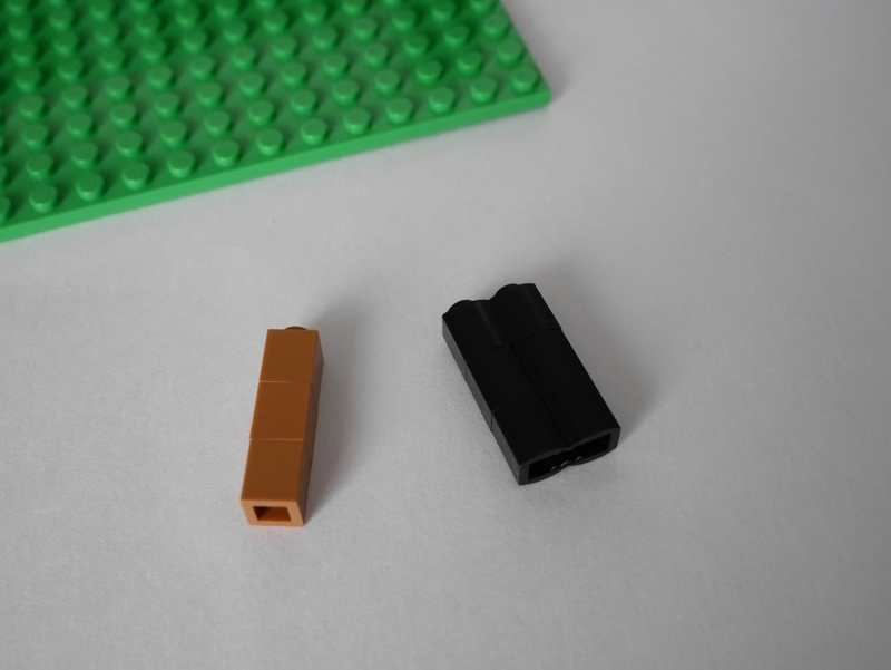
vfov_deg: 36.0
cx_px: 446
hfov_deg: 46.8
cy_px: 335
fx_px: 1030
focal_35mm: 40
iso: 800
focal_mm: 20
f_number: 4.5
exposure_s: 1/60
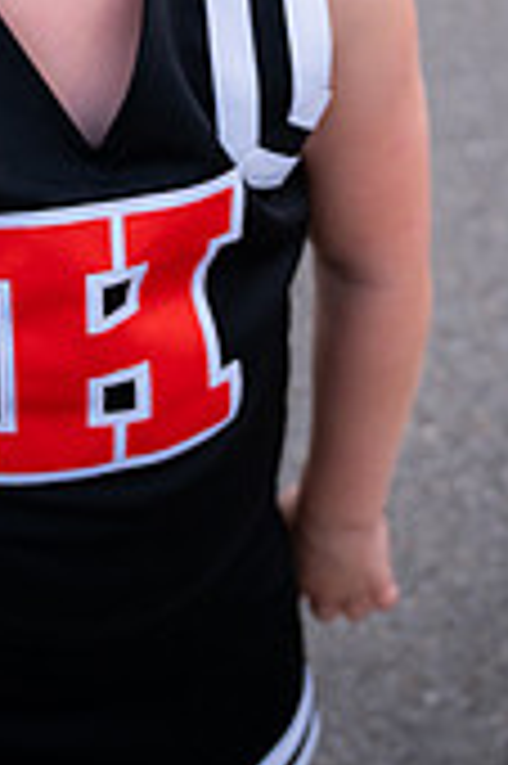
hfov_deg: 15.8
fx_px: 1824
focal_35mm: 86
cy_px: -112
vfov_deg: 22.1
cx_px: 119
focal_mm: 32.5
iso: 640
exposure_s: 1/400
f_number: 4
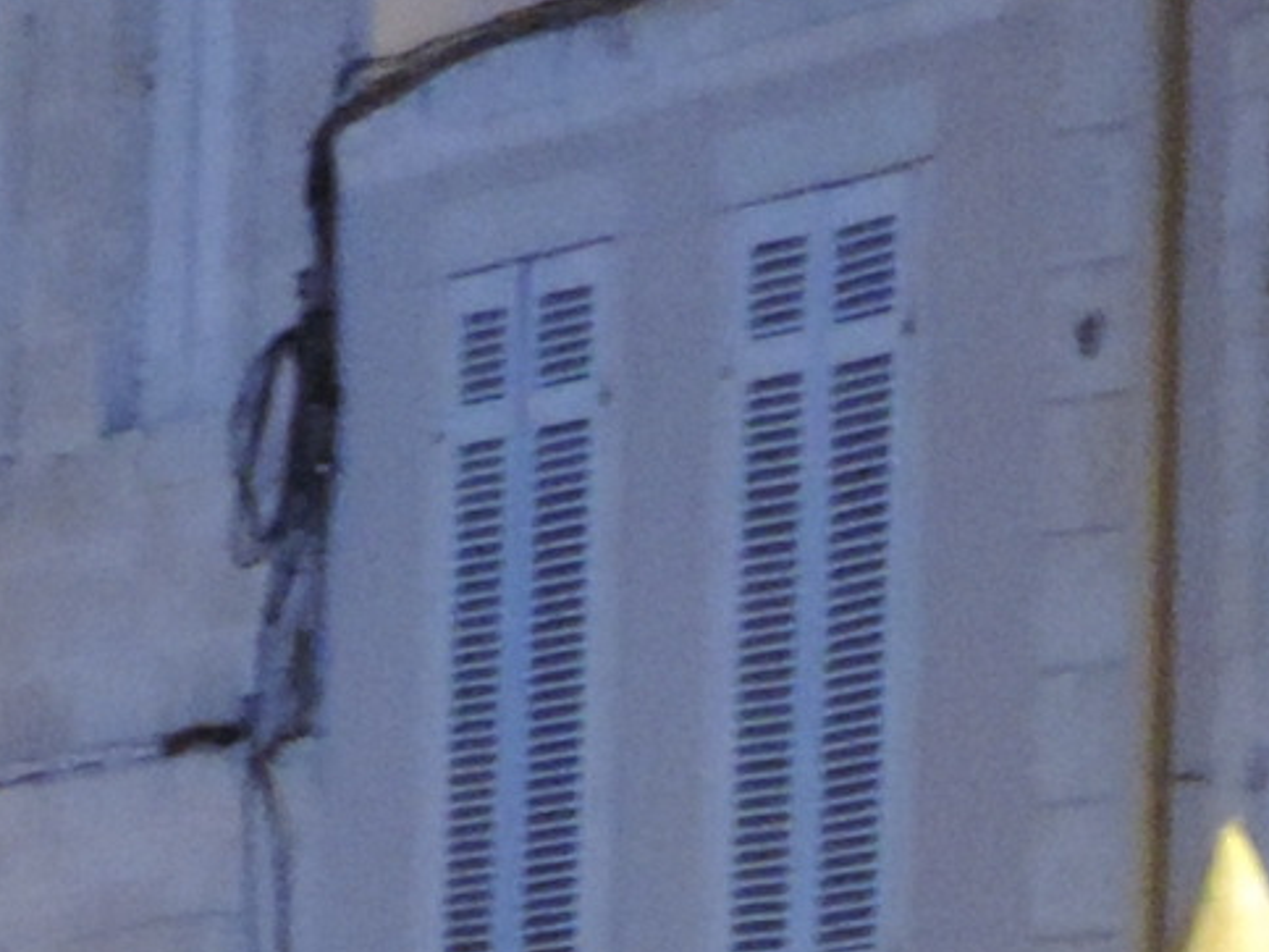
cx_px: 1898
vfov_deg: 3.1
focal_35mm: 472
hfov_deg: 4.2
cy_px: 2457
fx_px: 17303
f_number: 3.9
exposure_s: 1/15
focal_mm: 12.4
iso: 800
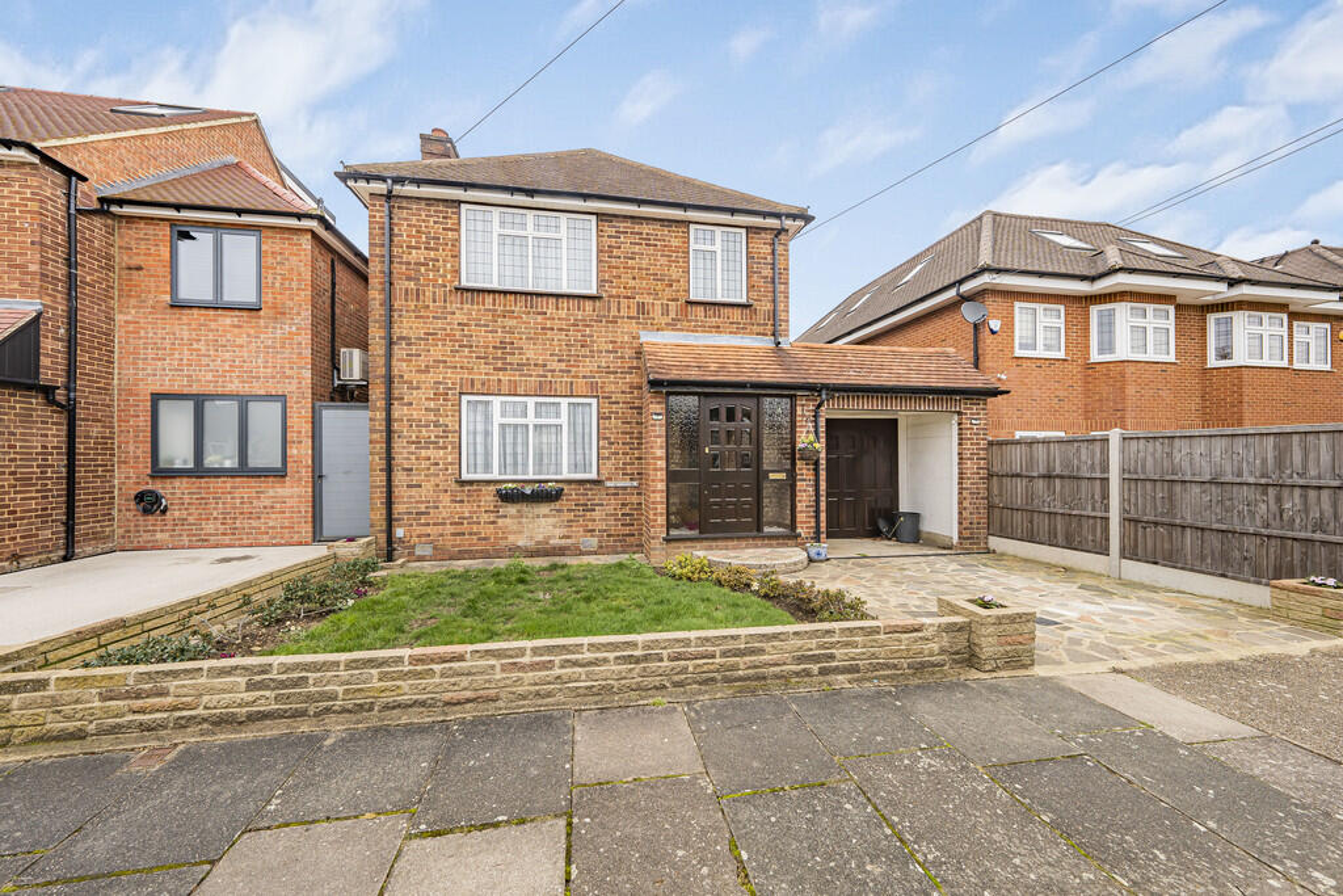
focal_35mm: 12
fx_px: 448
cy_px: 448
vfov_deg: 90.0
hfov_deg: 112.6
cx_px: 672
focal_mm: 12
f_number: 9
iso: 320
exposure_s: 1/160
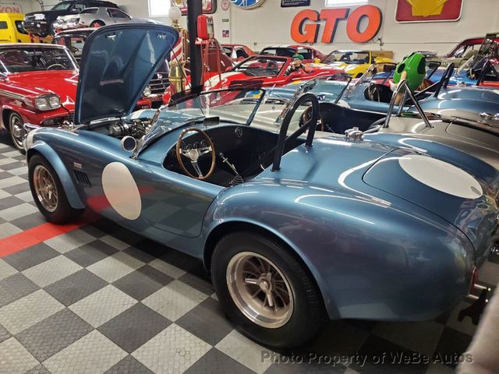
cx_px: 250
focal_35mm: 26
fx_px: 375
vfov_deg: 53.1
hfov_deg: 67.3
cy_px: 187
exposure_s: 1/39
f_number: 1.5
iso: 320
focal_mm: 4.3
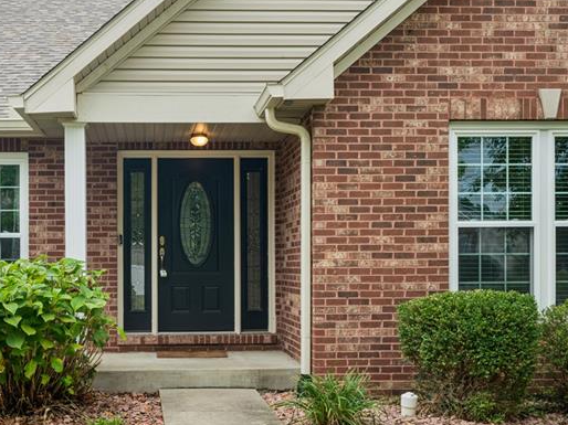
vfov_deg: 31.3
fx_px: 754
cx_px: 180
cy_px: 276
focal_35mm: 46
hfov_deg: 40.6
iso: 100
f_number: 22
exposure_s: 1/3.33
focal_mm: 24
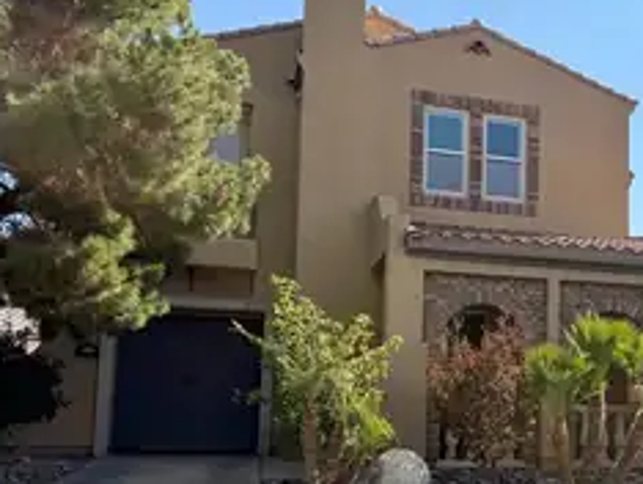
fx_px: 762
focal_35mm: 41
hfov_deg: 44.2
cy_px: 330
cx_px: 481
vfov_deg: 34.8
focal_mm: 6.76
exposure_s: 1/3953
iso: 100
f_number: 1.78
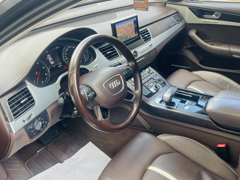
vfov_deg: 39.4
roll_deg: +0.4
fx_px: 250
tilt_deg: -35.2
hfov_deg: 50.7
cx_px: 154
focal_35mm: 36
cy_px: 114
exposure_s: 1/121
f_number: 1.6
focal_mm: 4.2
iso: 50
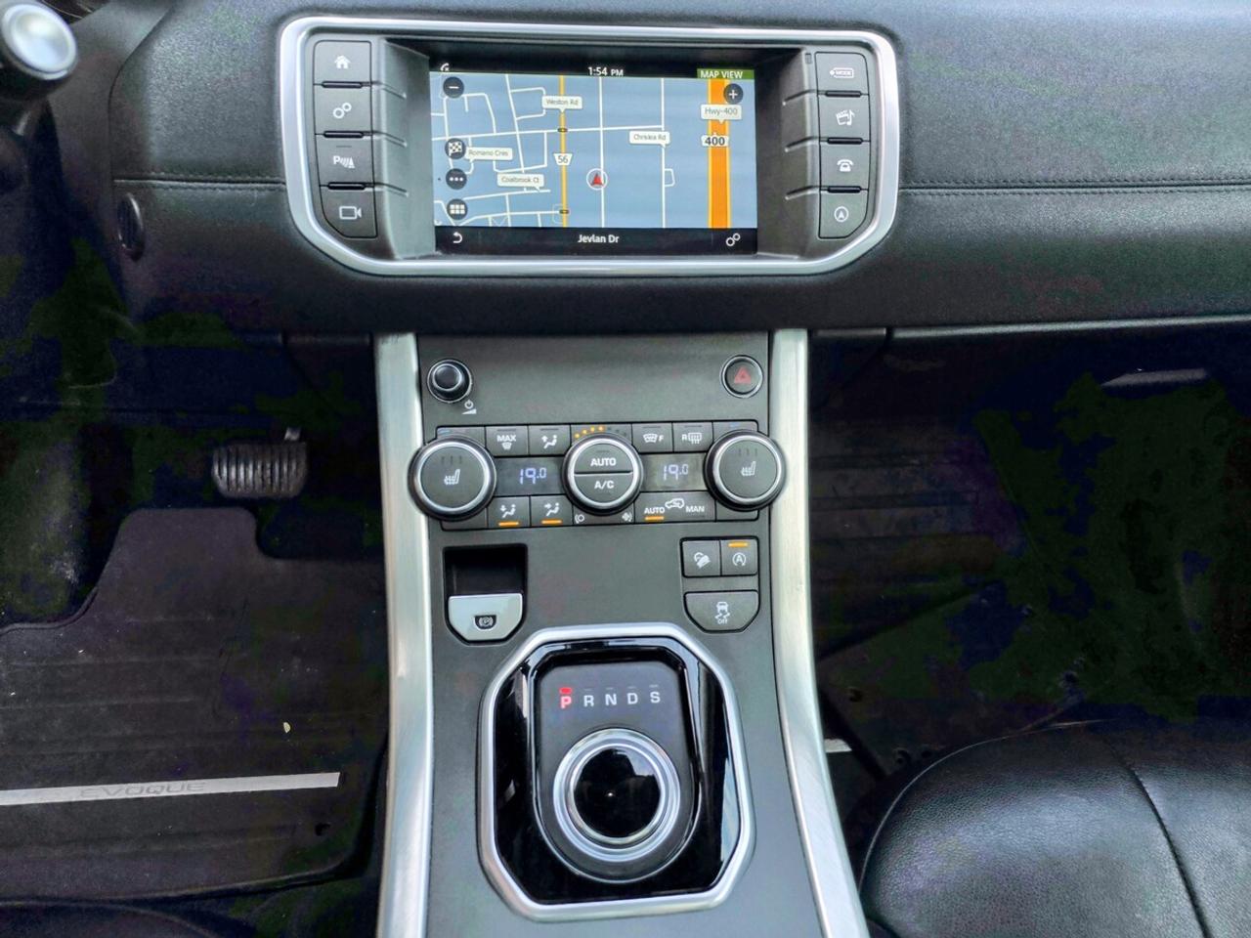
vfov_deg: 58.9
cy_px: 469
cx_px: 626
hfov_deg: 73.9
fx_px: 831
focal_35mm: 23
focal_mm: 6.25
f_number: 1.7
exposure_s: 1/359
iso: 40
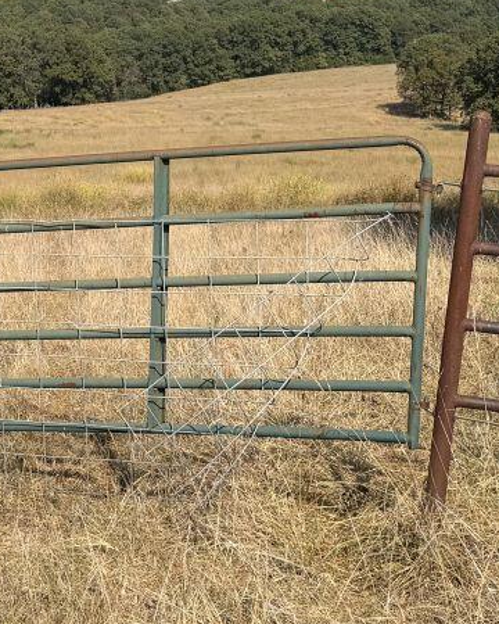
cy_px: 164
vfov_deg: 26.5
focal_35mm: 71
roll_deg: +3.1
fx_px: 1311
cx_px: 89
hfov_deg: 21.3
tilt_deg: -8.3
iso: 80
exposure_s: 1/5319
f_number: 1.78
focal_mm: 6.76
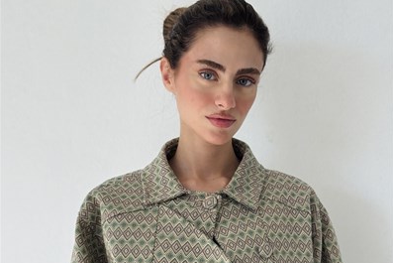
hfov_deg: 30.1
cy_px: 209
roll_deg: +0.4
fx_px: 732
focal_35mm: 67
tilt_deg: -1.9
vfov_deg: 20.1
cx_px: 197
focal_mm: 6.76
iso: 64
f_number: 1.78
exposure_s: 1/241
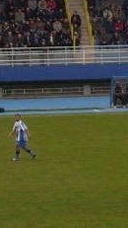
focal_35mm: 336
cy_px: 0
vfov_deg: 6.4
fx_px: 2027
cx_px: 156
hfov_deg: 3.6
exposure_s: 1/30
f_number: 4.2
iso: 100
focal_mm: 13.7
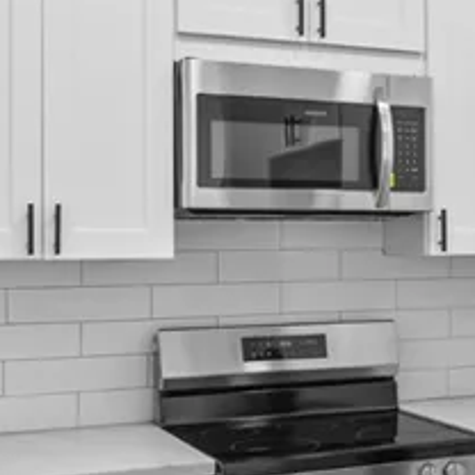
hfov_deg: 23.5
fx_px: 1102
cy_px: 227
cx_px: 445
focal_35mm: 71
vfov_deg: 24.3
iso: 400
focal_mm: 17
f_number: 8
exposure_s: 1/2
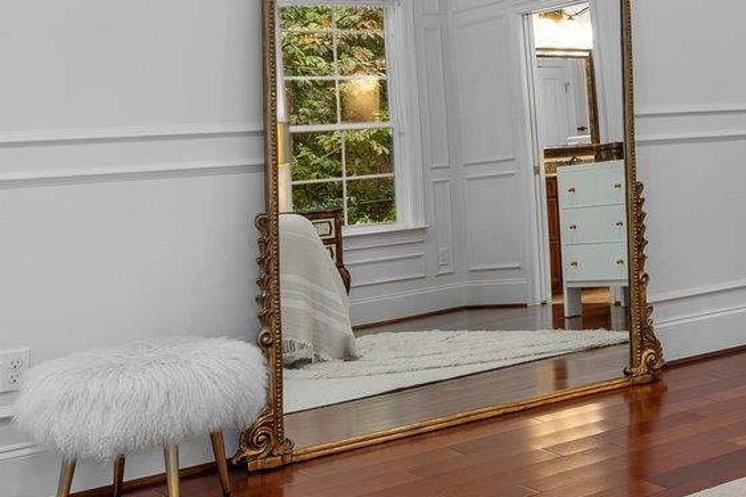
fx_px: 1284
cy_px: 1
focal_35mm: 62
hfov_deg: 26.9
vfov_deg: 21.1
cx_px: 989
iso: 100
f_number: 9
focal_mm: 17
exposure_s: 1/3
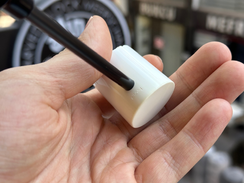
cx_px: 122
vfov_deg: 30.3
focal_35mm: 48
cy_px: 92
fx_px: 338
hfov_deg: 39.7
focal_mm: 6.86
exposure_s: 1/452
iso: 64
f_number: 1.78
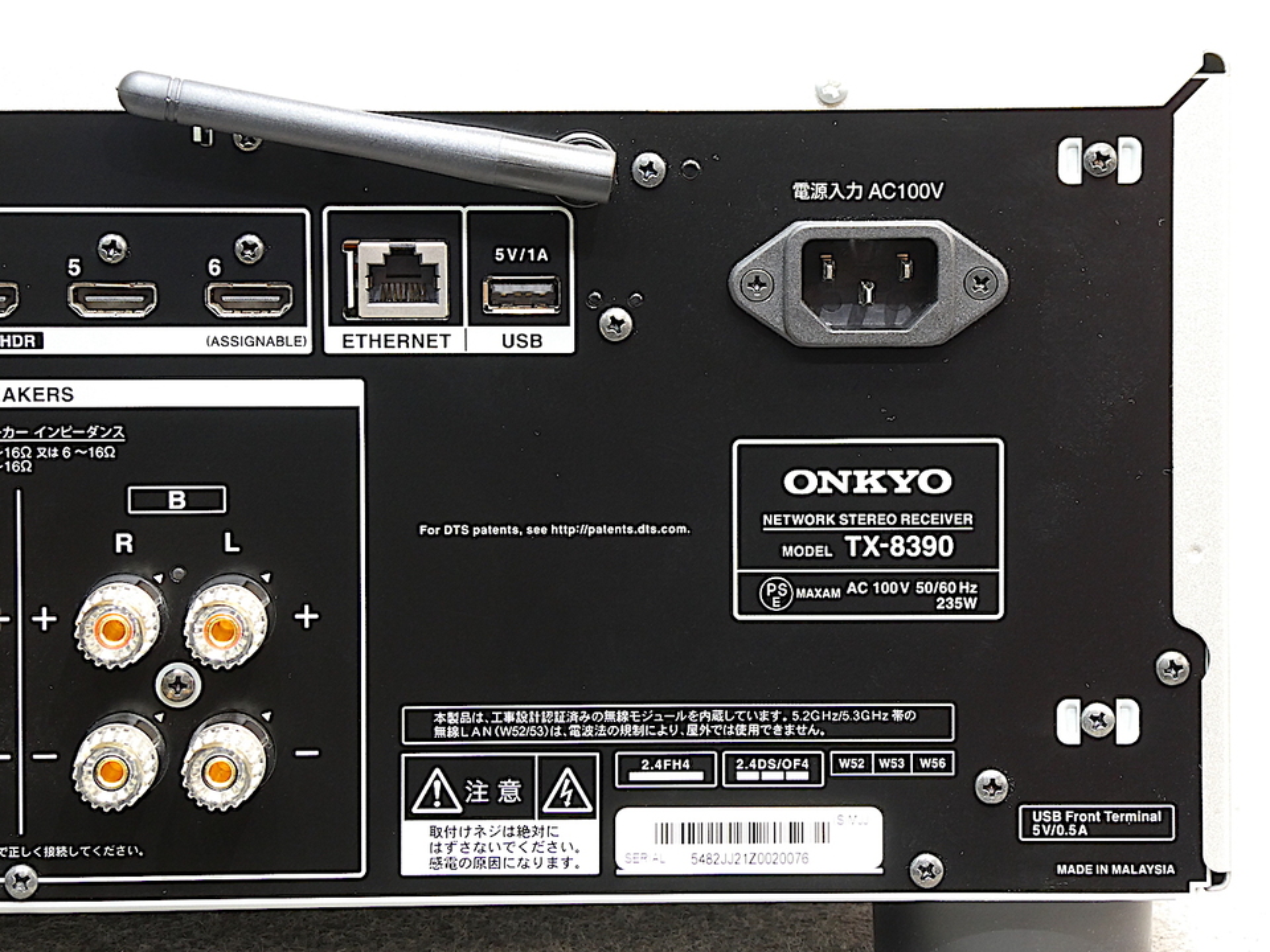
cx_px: 635
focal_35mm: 143
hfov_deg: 13.8
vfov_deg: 10.4
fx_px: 5246
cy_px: 476
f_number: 5.4
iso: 200
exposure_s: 1/2
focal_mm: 25.6
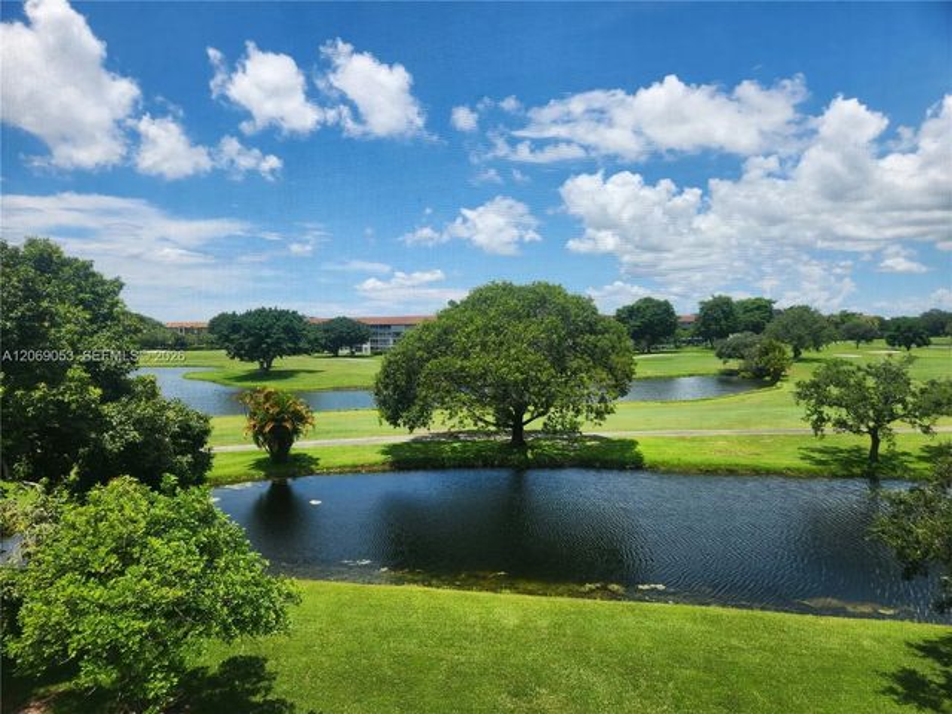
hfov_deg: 73.9
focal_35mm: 23
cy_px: 357
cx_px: 476
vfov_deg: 58.9
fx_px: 633
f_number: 1.8
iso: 20
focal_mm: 5.4
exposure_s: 1/1250
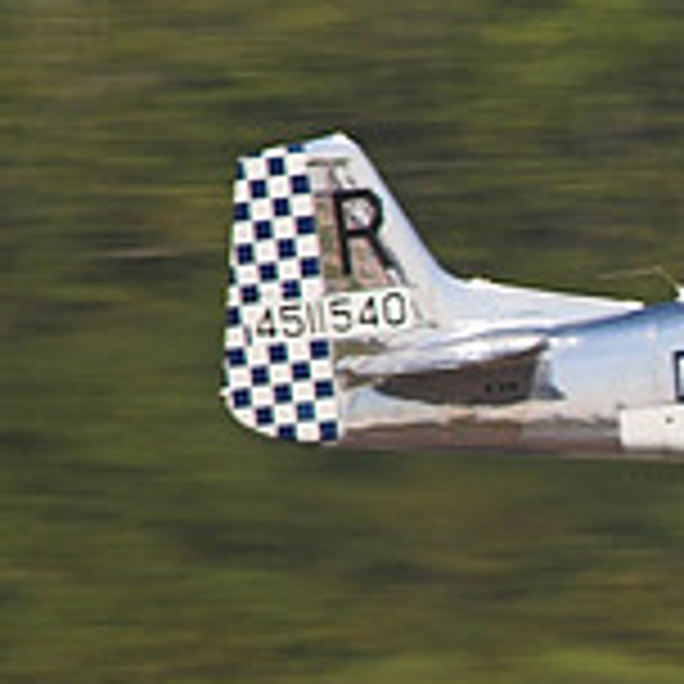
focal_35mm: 2043
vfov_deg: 0.9
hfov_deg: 0.9
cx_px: 1125
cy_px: 554
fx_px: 45672
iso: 200
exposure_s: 1/160
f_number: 18
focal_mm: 420
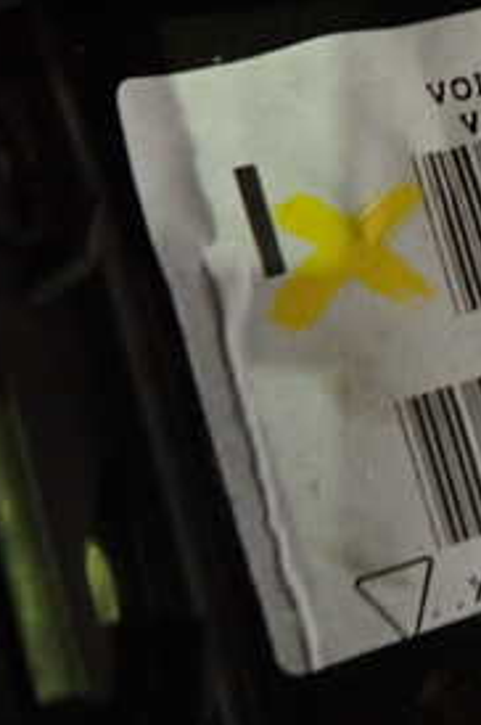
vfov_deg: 35.0
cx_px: 751
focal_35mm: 57
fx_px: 1145
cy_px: 291
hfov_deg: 20.0
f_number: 2
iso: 640
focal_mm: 4.5
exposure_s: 1/30
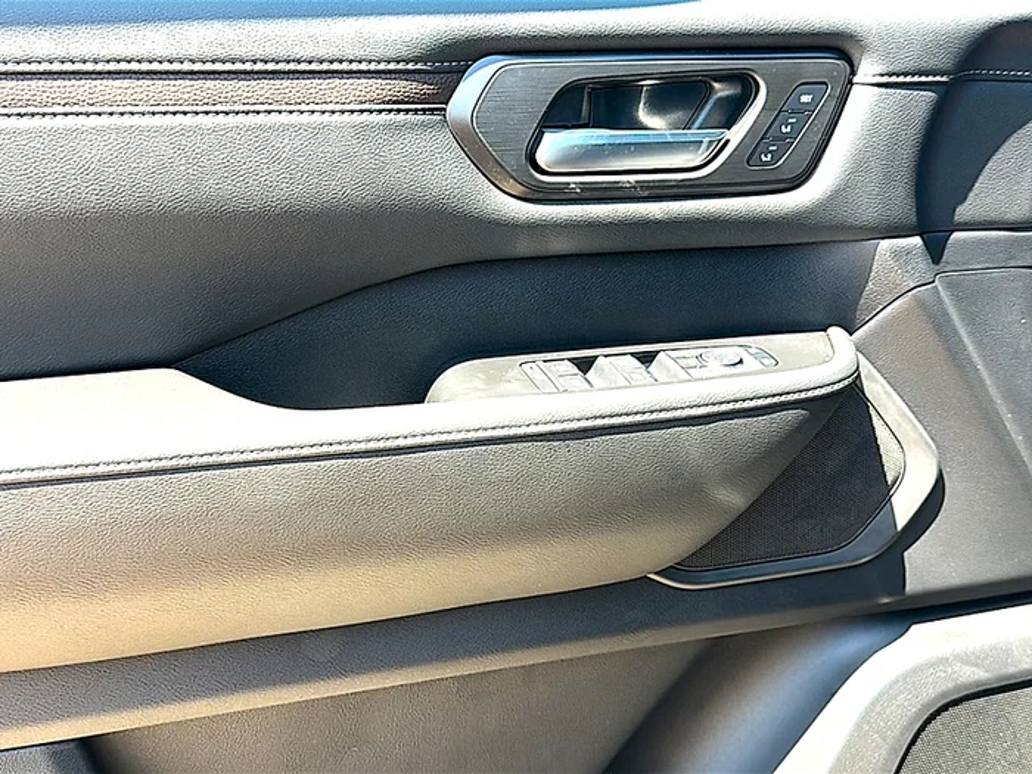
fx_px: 1103
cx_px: 516
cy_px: 387
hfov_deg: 50.1
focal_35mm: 37
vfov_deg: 38.7
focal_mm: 6.86
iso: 80
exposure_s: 1/349
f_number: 1.78
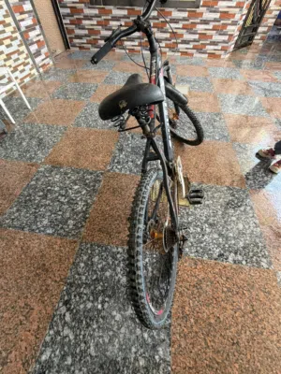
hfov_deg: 85.7
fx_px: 152
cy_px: 187
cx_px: 140
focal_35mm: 14
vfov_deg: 102.1
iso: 320
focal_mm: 2.22
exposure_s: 1/106
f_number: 2.2
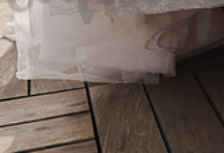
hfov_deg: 18.2
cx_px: 299
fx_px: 646
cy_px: -11
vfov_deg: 13.3
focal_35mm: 103
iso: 250
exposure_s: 1/1250
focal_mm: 28
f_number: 2.8
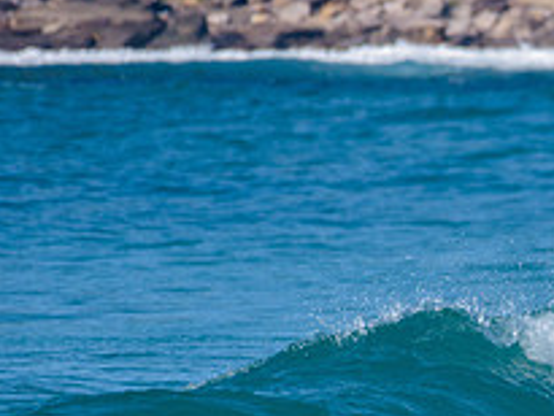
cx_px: 887
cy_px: 410
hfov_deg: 1.2
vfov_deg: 0.9
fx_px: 26743
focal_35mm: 1670
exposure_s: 1/2000
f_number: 5.6
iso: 220
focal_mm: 500
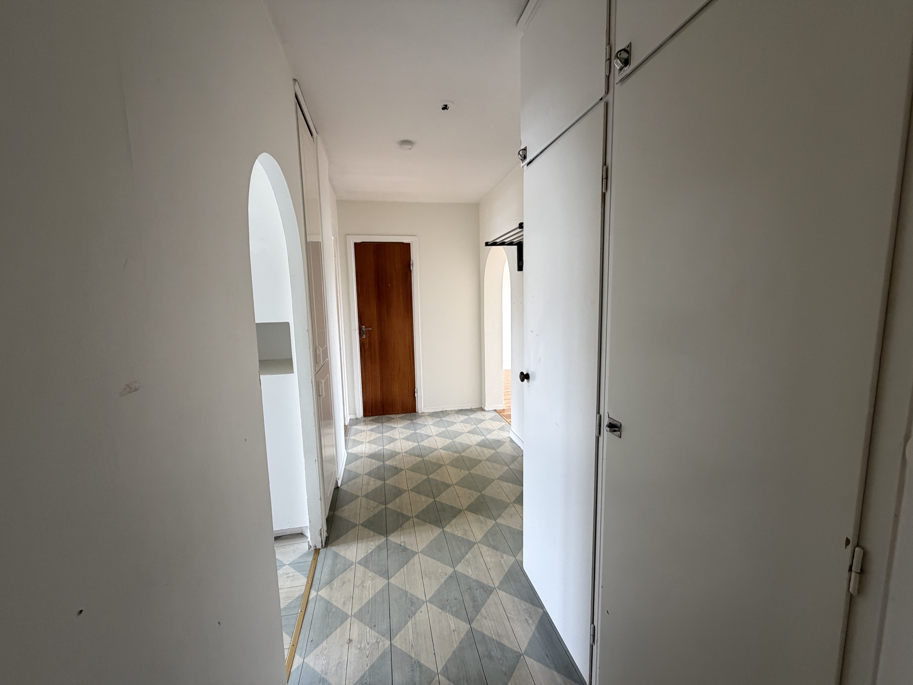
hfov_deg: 102.1
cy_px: 342
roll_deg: +1.5
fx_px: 369
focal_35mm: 14
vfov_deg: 85.7
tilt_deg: -7.1
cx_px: 456
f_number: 2.2
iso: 320
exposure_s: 1/66
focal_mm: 2.22
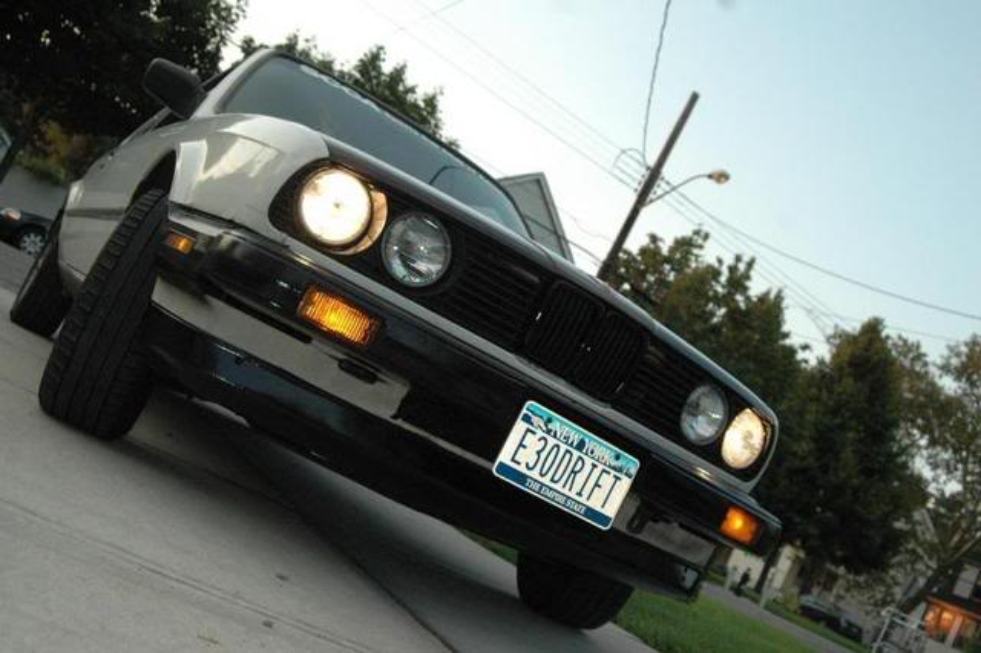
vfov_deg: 35.5
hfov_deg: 51.3
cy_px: 326
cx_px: 490
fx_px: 1021
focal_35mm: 38
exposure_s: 1/500
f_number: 5
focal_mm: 25
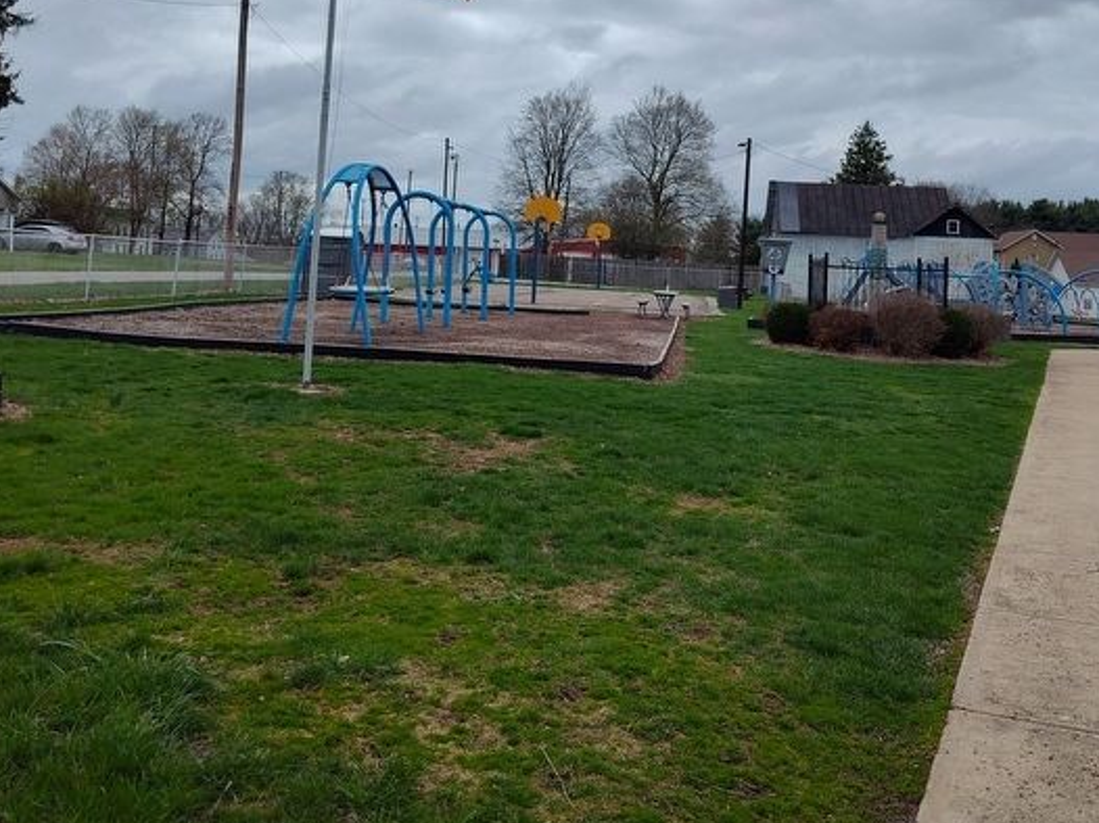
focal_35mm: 35
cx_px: 618
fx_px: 1111
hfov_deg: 52.5
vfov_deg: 40.0
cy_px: 246
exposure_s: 1/1173
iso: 100
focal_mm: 5.56
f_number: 1.8
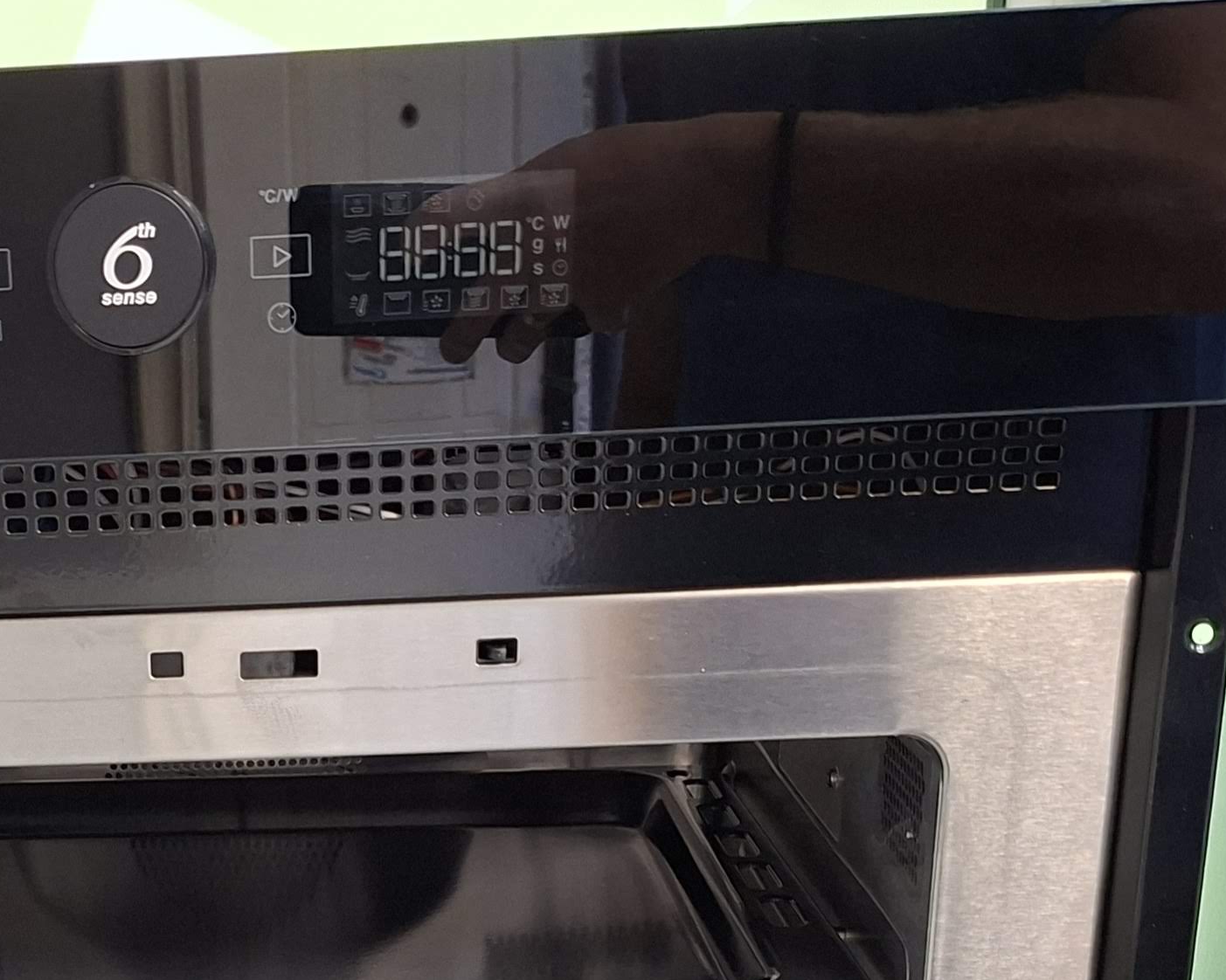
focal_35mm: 64
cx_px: 105
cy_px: 1225
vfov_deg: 21.8
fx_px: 2322
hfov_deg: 28.4
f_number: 1.8
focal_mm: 5.54
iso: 250
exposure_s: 1/33
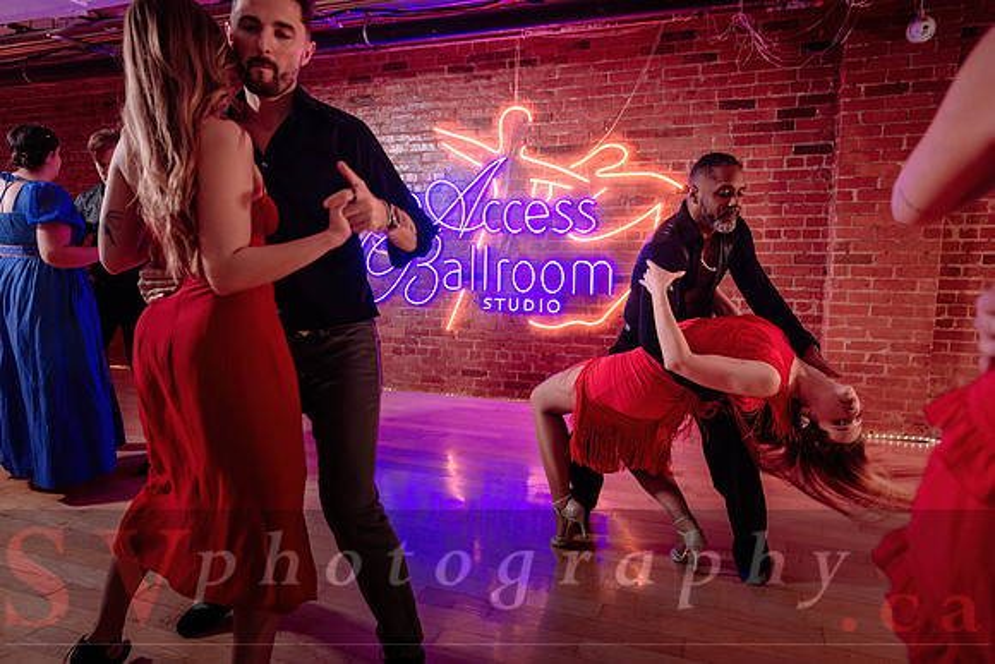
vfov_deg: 53.2
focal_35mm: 24
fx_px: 663
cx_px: 498
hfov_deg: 73.7
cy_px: 332
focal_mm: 24
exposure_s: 1/100
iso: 640
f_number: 2.8
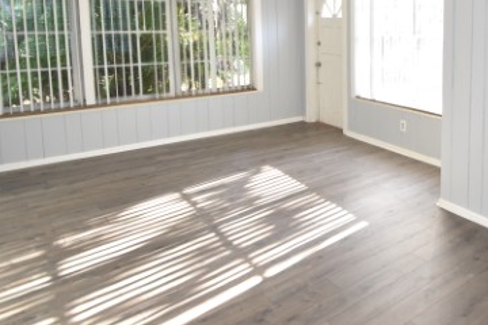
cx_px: 442
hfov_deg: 53.8
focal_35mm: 30
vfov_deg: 41.3
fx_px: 407
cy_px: 56
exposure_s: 1/60
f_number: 3.5
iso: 800
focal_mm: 10
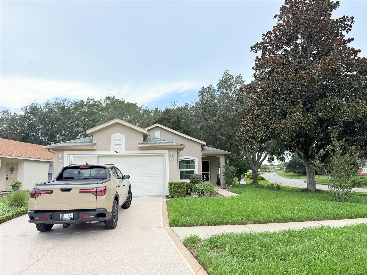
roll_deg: +1.5
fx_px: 254
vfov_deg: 56.8
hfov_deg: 71.6
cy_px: 138
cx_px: 184
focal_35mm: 24
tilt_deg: +7.8
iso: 80
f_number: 1.78
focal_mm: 6.76
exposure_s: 1/3584
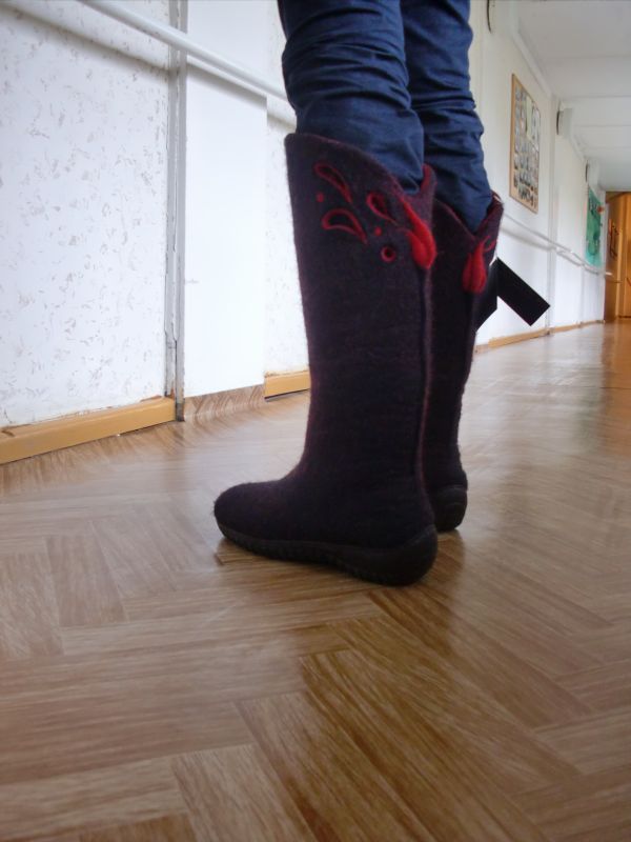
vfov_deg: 51.4
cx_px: 316
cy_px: 421
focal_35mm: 36
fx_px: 875
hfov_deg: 39.7
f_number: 2.8
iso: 250
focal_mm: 6.3
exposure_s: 1/60
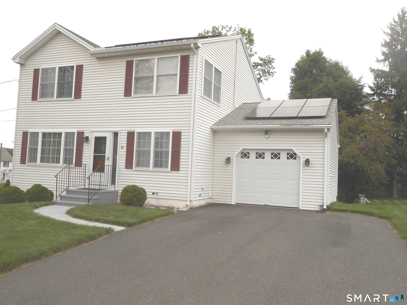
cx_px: 204
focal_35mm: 30
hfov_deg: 60.0
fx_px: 353
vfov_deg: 46.8
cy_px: 152
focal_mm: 5.3
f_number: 3.8
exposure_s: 1/125
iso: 80
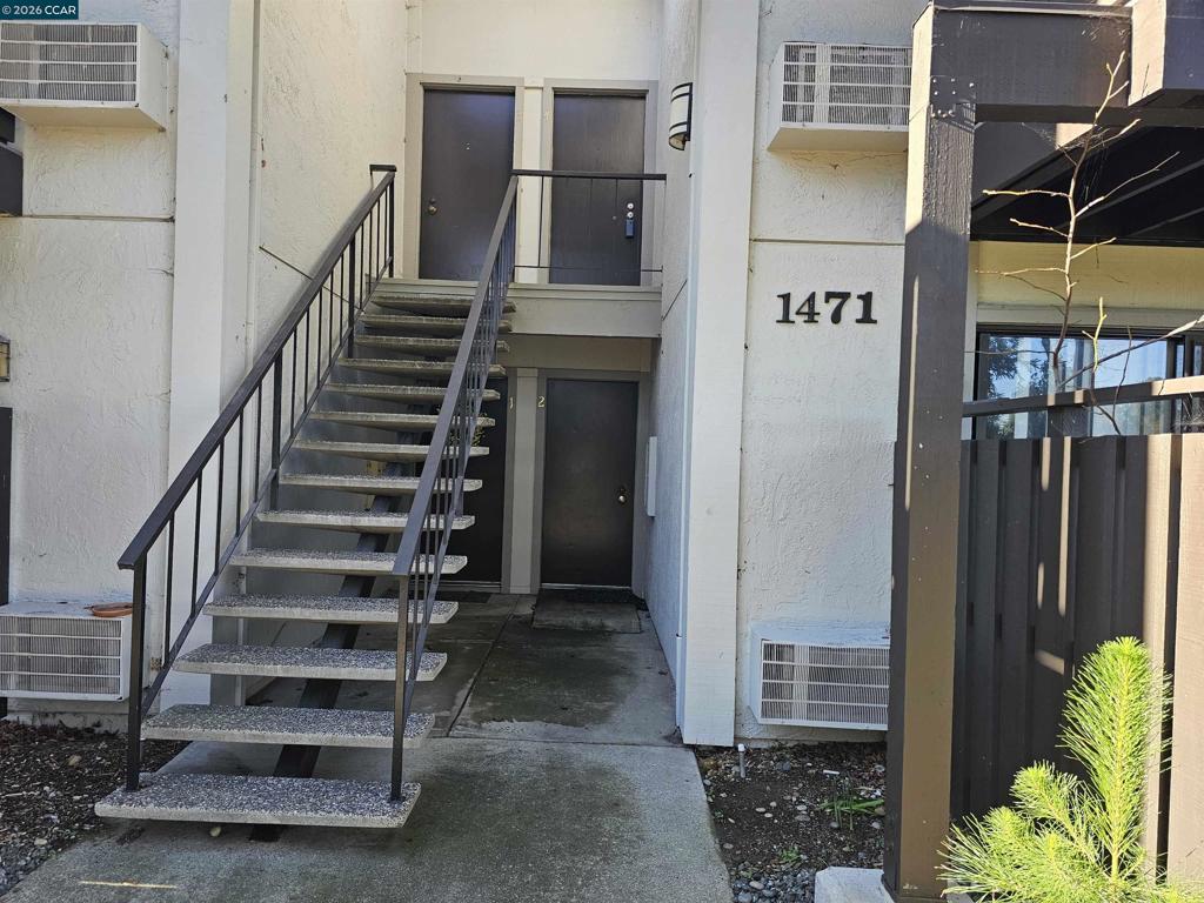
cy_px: 452
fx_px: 800
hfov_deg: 73.9
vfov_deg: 58.9
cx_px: 602
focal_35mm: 23
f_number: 1.7
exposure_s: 1/359
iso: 125
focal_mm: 6.3
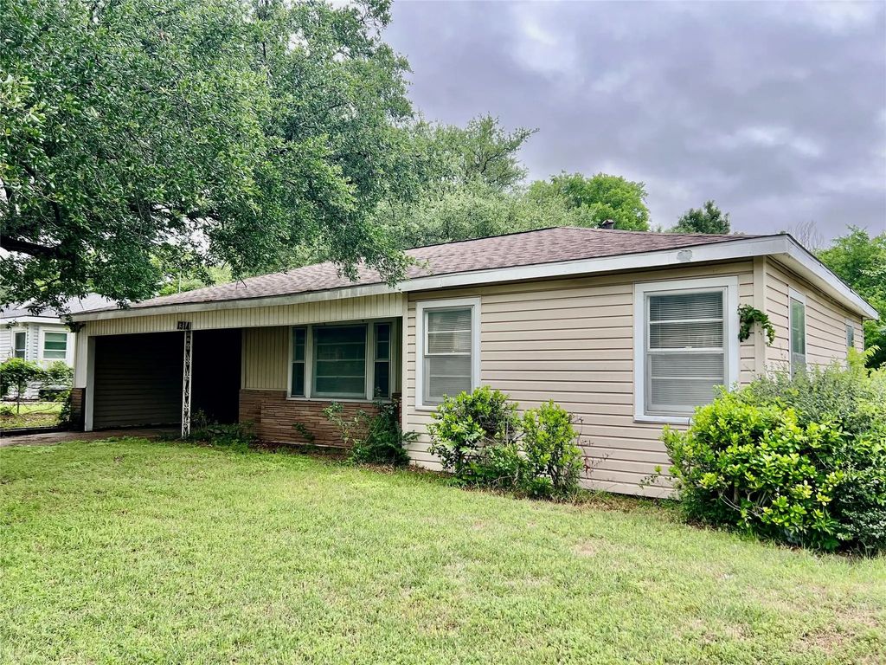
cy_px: 332
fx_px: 665
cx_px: 443
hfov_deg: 67.3
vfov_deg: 53.1
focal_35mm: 26
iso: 50
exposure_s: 1/371
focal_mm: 5.7
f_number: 1.5
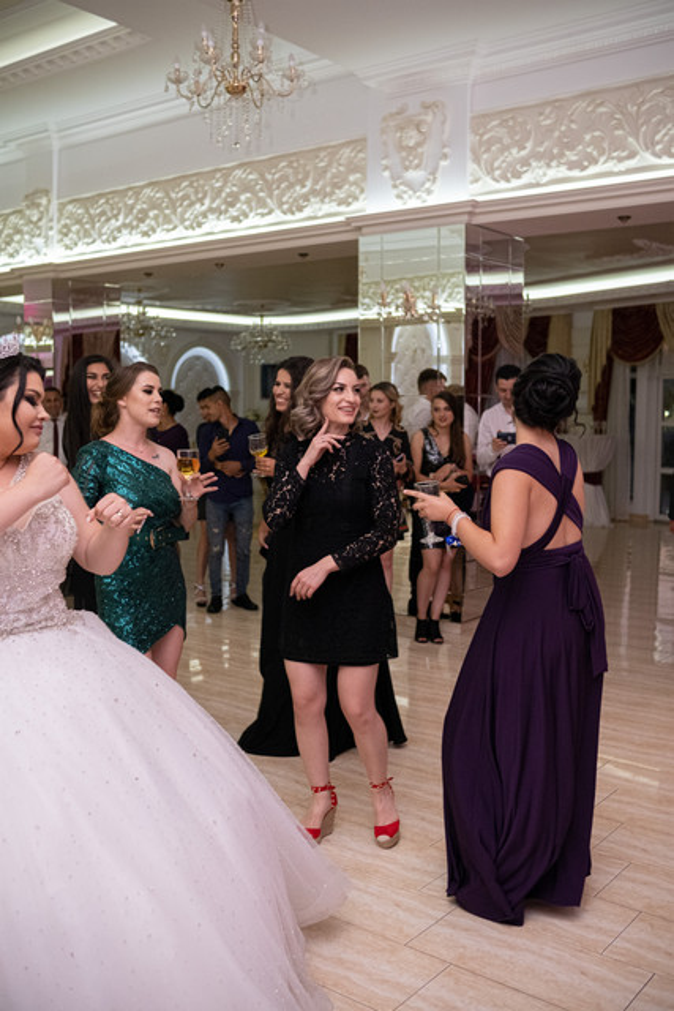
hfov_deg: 37.9
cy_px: 506
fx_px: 982
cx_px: 337
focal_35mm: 35
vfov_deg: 54.4
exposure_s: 1/125
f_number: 2.2
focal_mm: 23
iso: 1600
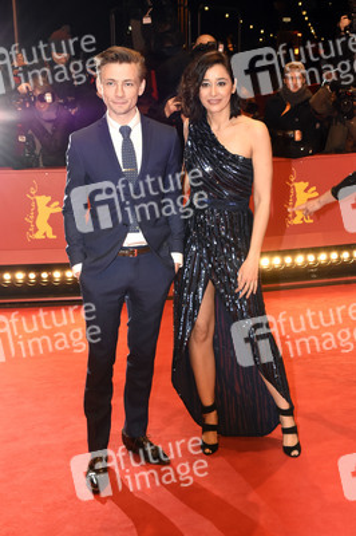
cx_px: 178
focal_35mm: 45
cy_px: 268
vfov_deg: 43.6
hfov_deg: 29.8
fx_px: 669
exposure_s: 1/200
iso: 1600
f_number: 6.3
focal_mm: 30
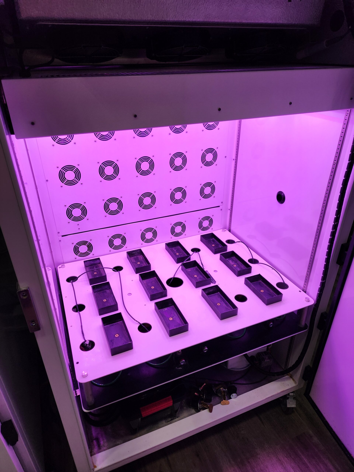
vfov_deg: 73.9
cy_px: 236
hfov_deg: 58.9
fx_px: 314
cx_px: 177
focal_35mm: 23
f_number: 1.8
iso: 12
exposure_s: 1/320
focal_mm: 6.4
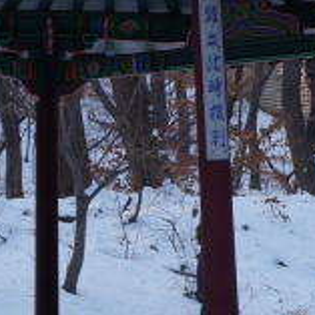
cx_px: 92
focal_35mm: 227
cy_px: 54
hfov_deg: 7.7
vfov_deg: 7.7
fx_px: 2337
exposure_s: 1/100
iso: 200
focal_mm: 28
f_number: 11
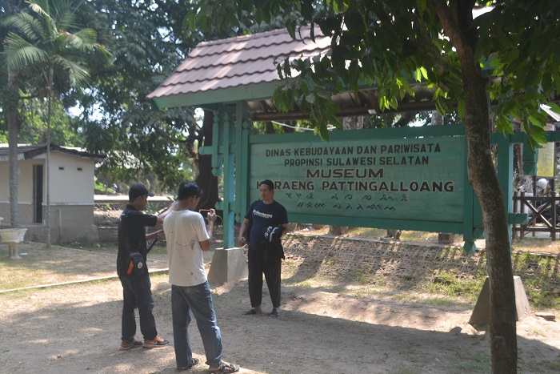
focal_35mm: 36
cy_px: 187
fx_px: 560
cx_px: 280
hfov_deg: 53.1
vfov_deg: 36.9
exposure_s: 1/125
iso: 125
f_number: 5.6
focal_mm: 24
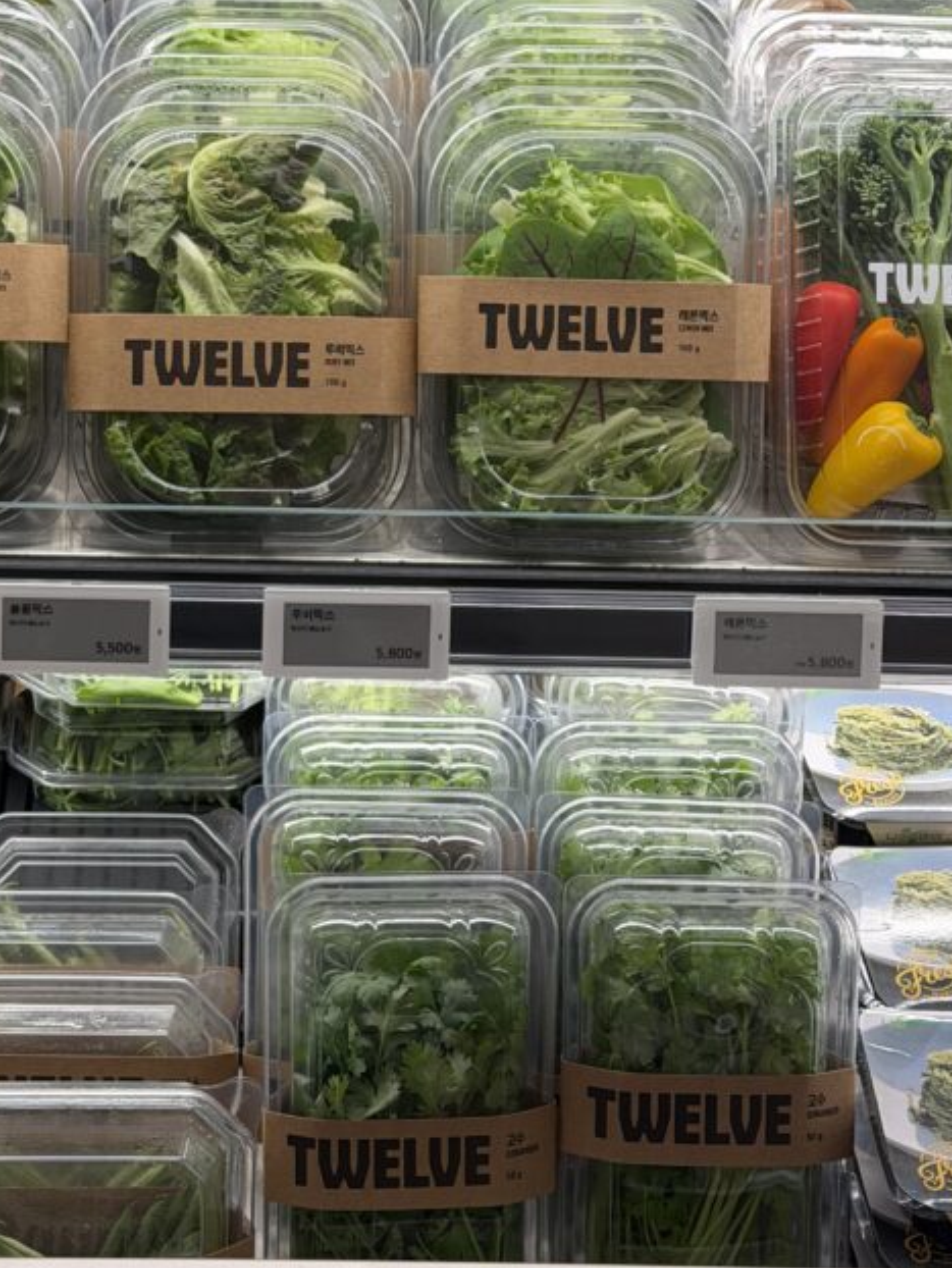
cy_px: 387
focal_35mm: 79
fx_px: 2895
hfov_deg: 18.6
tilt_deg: -25.8
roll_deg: -3.0
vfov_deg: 24.5
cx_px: 283
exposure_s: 1/200
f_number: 1.78
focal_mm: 6.76
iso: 100
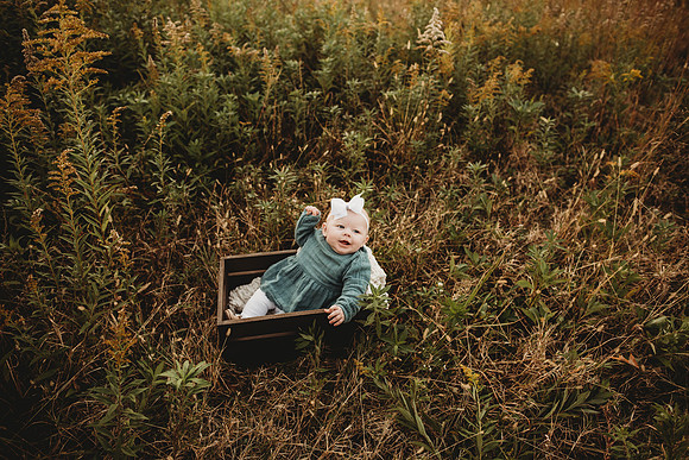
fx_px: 459
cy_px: 230
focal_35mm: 24
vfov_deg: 53.2
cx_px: 344
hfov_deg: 73.7
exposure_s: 1/800
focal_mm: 24
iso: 320
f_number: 2.8
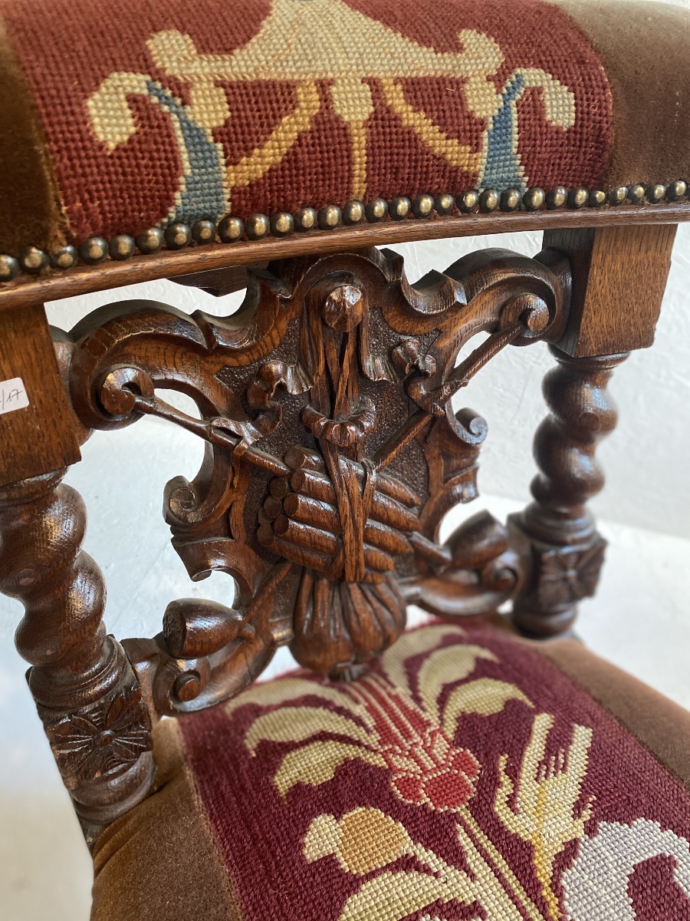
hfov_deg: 53.1
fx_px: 691
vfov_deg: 67.3
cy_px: 460
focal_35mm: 26
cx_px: 345
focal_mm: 4.25
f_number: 1.8
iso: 320
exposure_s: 1/50
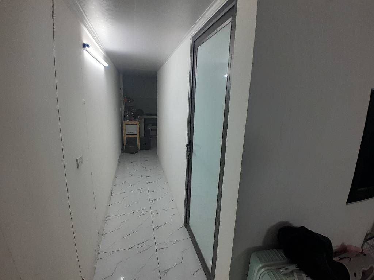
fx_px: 184
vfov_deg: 74.7
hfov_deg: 91.0
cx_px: 187
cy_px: 140
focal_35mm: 17
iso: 80
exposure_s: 1/50
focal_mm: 1.46
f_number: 2.2
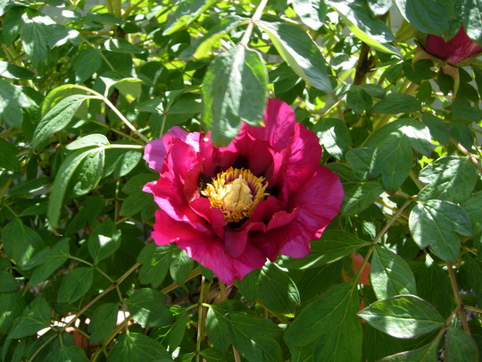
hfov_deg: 51.4
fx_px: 501
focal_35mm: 36
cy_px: 181
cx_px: 241
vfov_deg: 39.7
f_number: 3.4
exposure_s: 1/157
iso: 50
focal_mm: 7.5
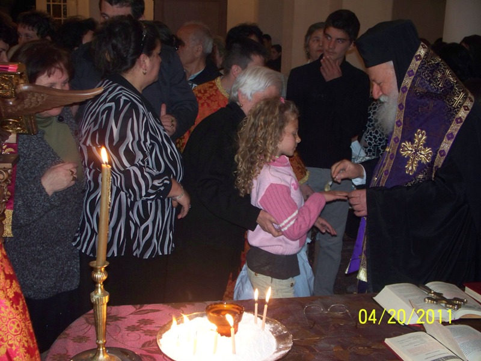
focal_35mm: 47
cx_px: 240
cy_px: 180
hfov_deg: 40.4
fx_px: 653
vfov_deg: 30.9
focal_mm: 9.86
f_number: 2.9
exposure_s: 1/30
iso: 200
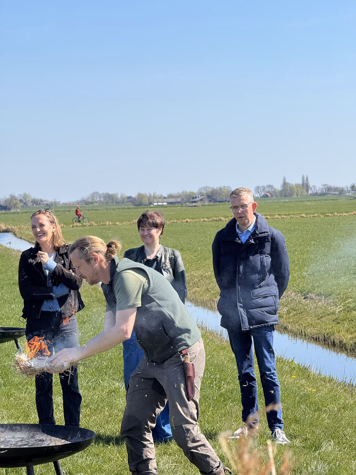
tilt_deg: -2.2
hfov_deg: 12.3
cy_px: 238
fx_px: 1645
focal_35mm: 120
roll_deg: +3.2
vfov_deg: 16.4
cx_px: 178
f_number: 2.8
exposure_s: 1/1114
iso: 50
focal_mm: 15.66
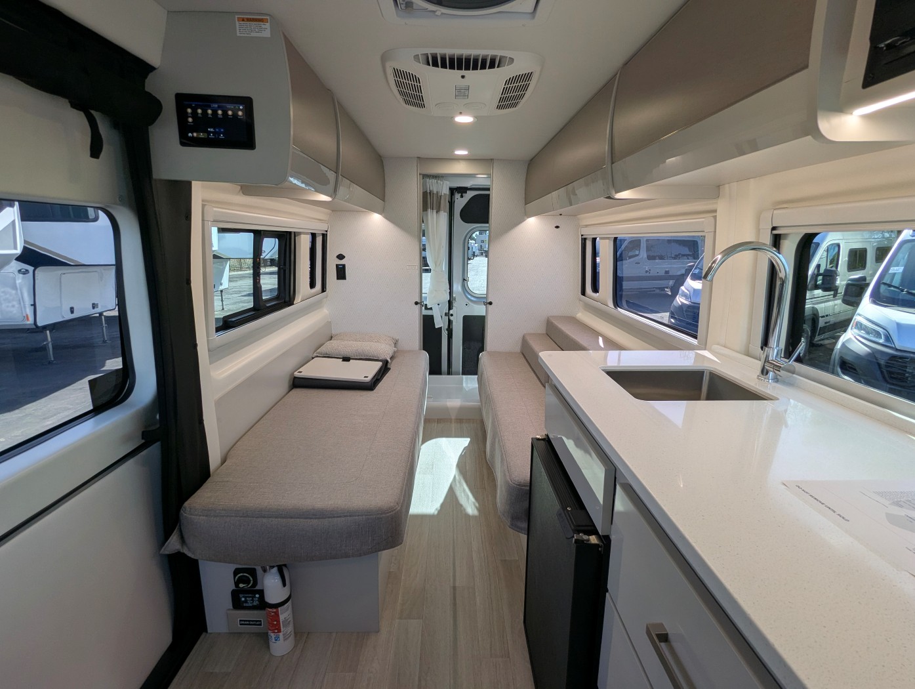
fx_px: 423
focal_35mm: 16
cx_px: 458
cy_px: 344
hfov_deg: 94.4
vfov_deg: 78.2
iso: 43
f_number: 2.2
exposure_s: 1/142
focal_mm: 2.35
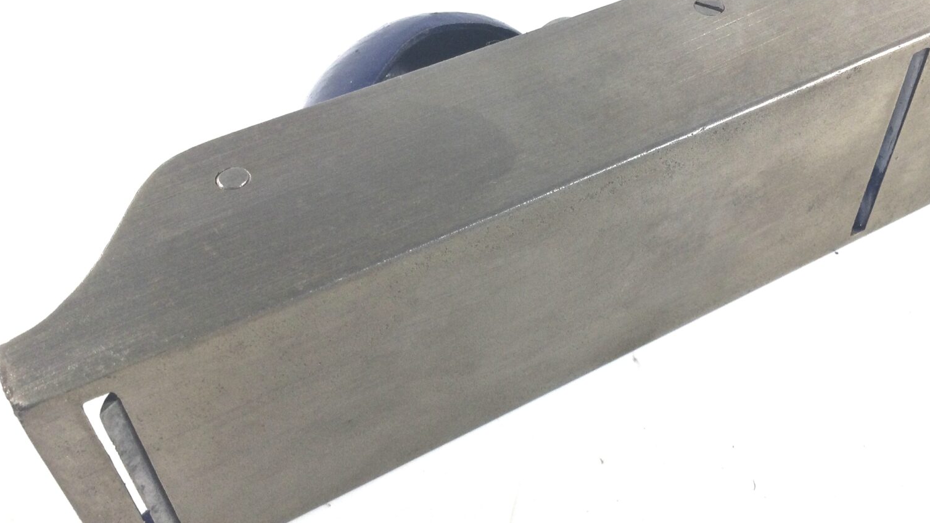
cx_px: 578
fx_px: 1060
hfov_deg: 47.0
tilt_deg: -49.5
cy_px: 277
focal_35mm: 43
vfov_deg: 27.7
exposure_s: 1/50
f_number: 2.4
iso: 25
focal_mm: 3.3
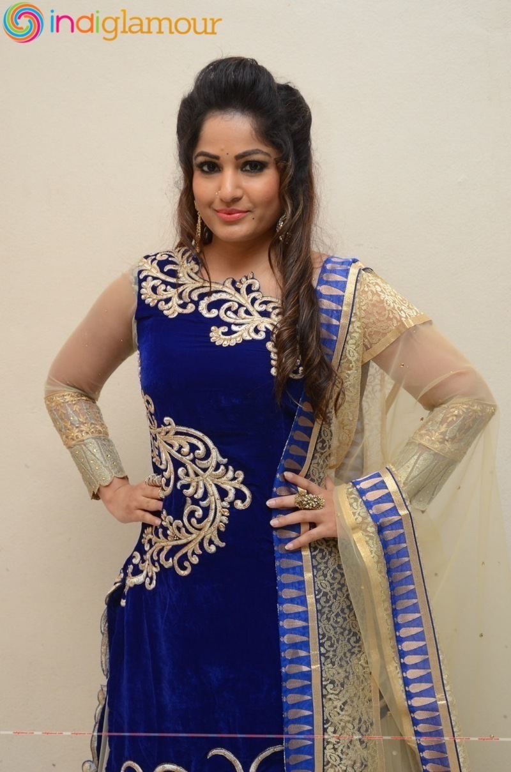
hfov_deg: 20.1
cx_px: 256
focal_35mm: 68
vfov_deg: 29.9
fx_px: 1445
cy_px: 386
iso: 1000
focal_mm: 45
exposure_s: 1/100
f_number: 6.3
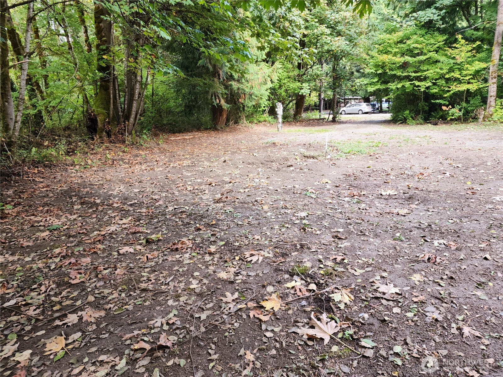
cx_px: 252
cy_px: 188
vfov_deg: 58.9
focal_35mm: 23
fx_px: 334
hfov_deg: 73.9
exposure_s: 1/60
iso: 100
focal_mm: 6.4
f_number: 1.8
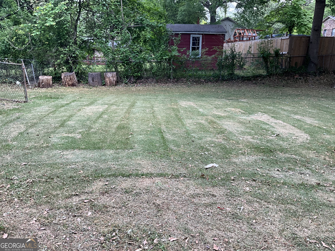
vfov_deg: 48.2
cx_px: 168
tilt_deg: -12.0
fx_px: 281
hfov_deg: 61.7
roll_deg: -1.9
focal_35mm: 29
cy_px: 126
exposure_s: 1/136
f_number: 1.8
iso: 16
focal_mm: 3
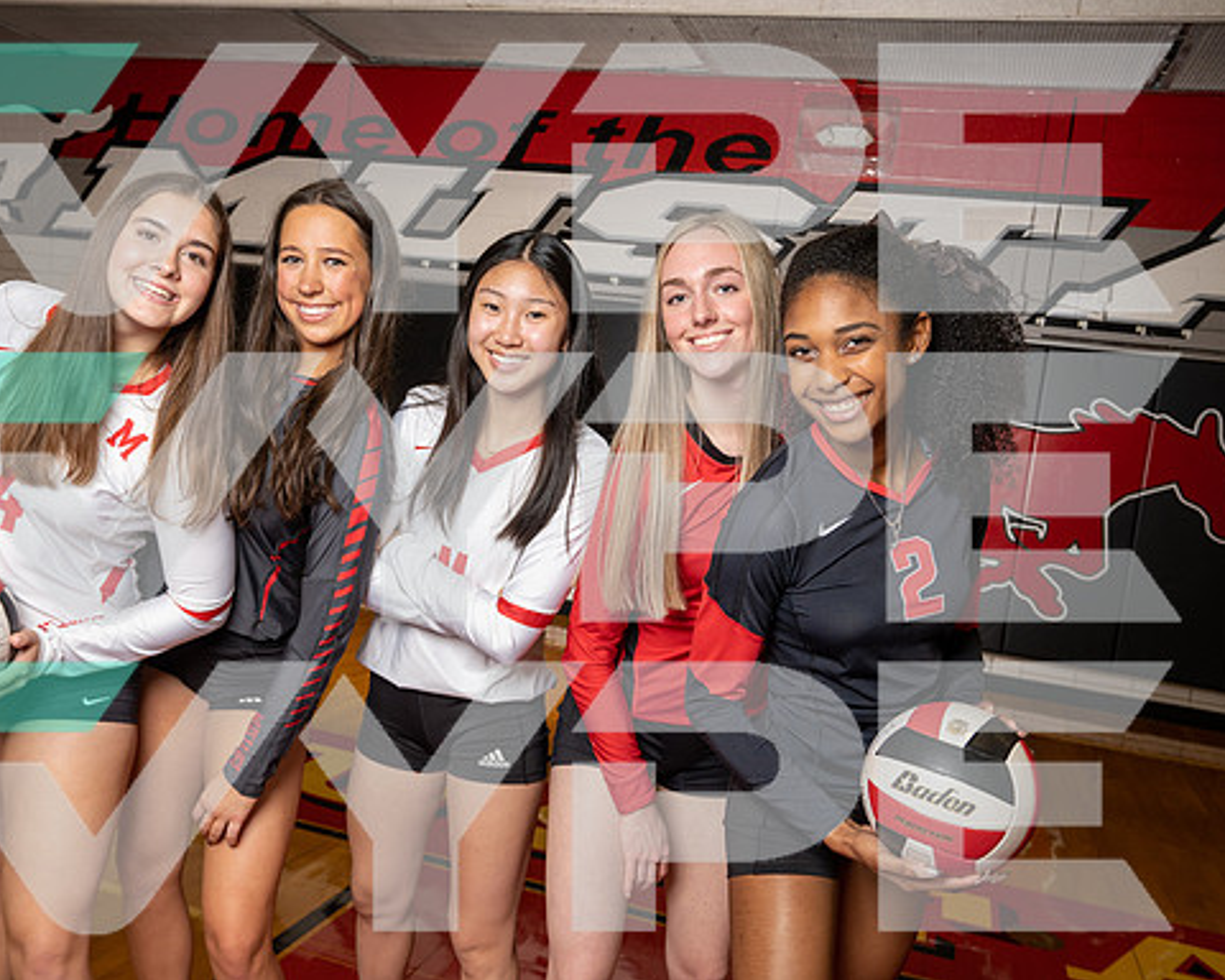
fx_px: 1233
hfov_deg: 52.7
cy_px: 489
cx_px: 531
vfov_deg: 43.4
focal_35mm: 34
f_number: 6.3
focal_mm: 30
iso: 640
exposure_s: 1/250
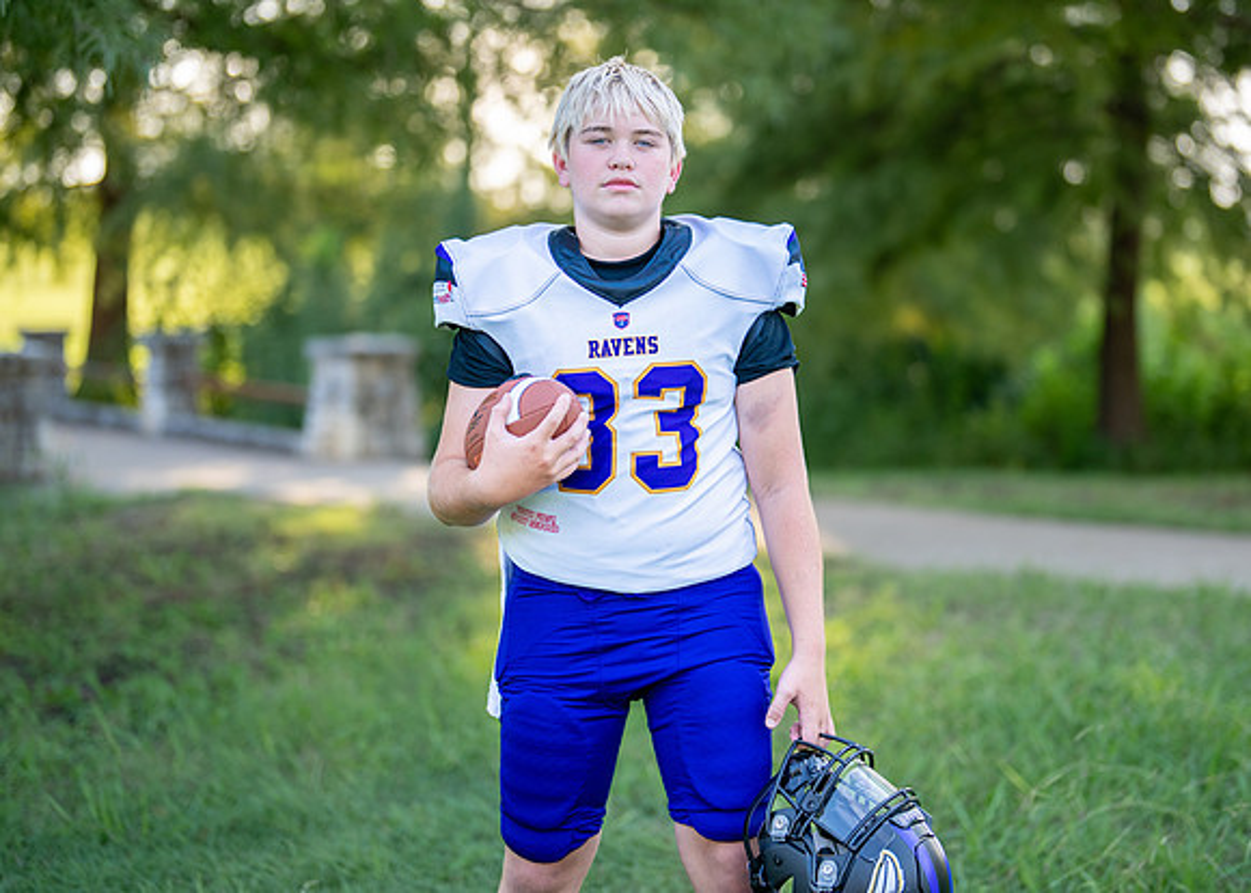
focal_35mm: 64
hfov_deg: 30.9
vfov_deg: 22.3
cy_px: 391
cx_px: 675
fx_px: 2260
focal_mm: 50
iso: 160
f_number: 1.2
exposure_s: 1/1600
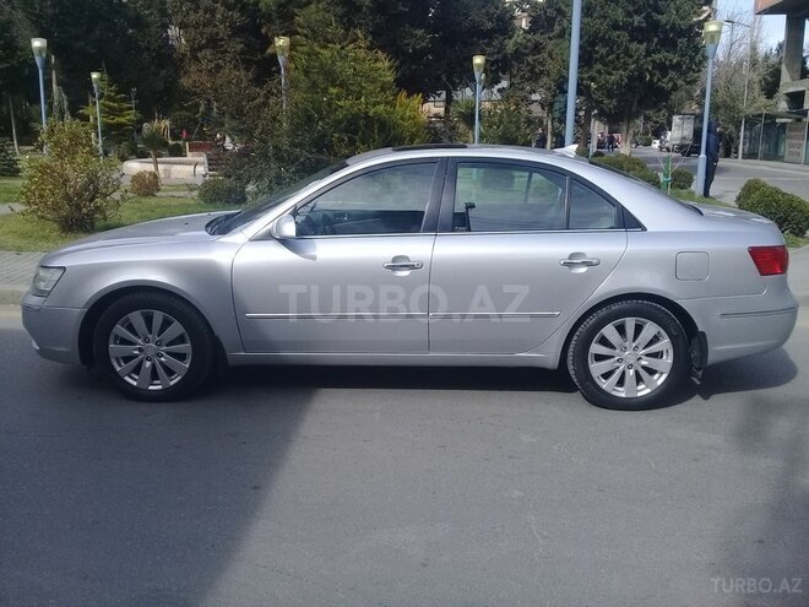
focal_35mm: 31
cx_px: 404
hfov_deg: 58.4
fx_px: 724
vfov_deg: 45.4
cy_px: 304
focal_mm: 3.3
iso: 50
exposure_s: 1/799
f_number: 2.2
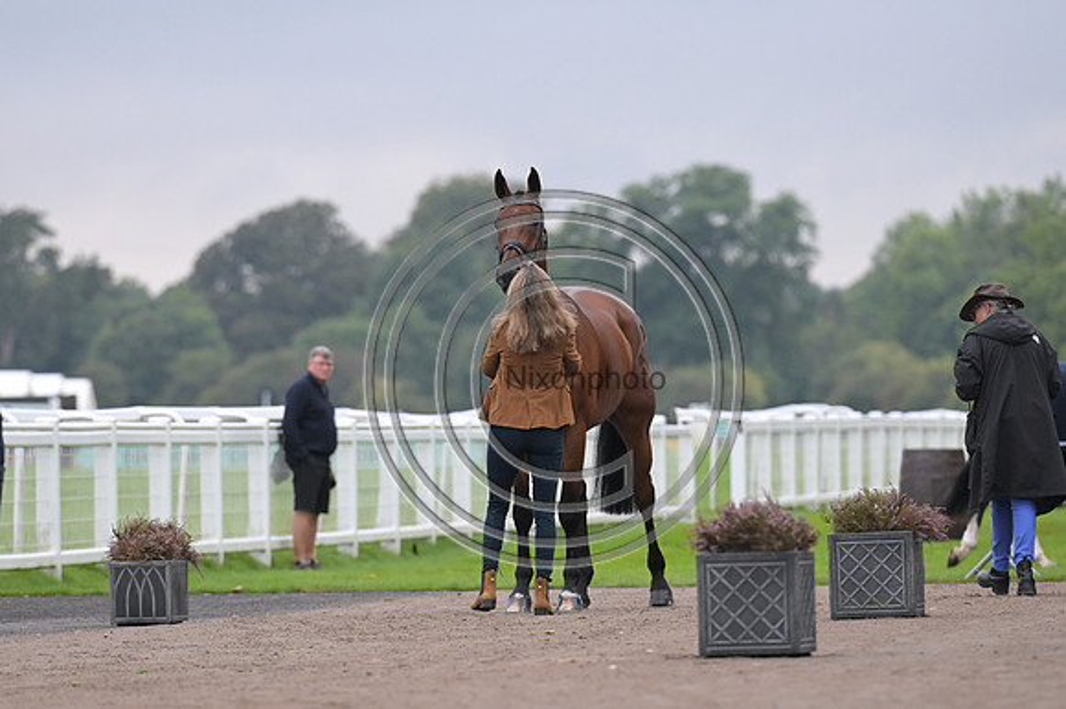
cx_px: 533
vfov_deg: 4.6
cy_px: 354
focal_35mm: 300
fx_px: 8878
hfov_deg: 6.9
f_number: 3.5
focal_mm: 200
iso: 2200
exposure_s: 1/1250
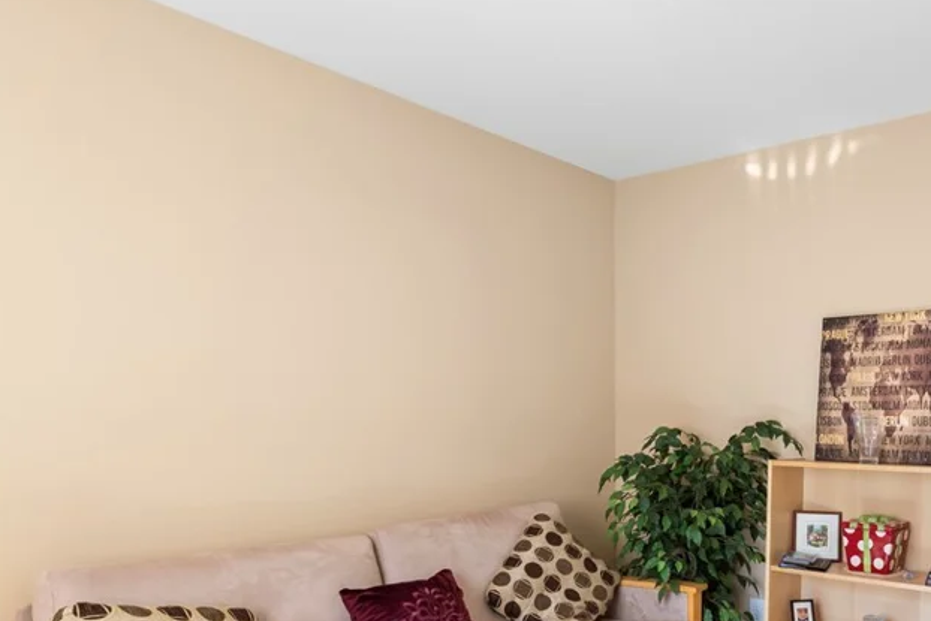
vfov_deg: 45.5
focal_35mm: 28
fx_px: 724
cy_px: 429
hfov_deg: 60.0
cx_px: 751
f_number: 8
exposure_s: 1/6
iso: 400
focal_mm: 17
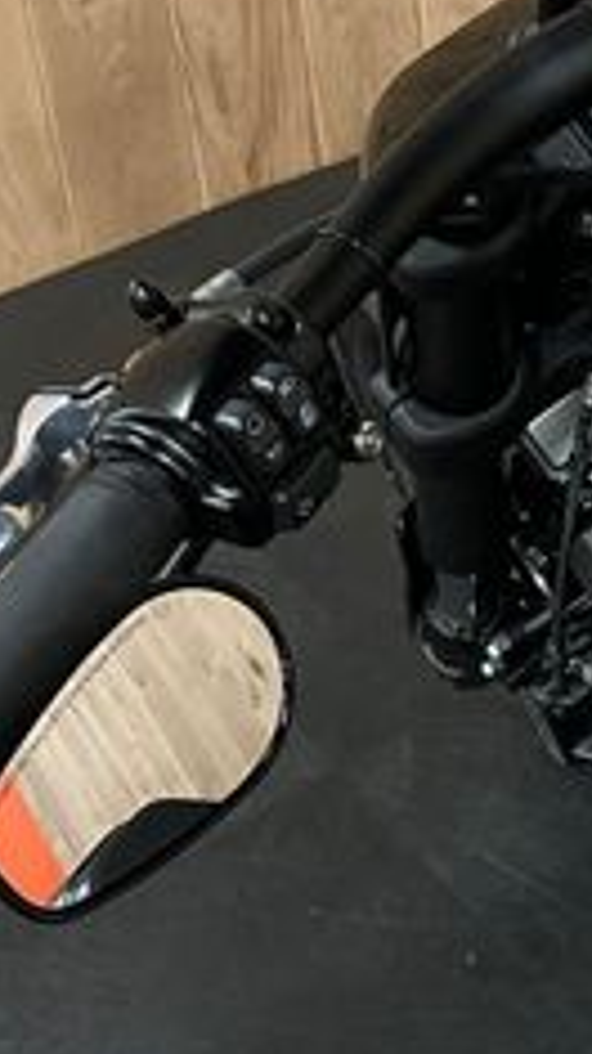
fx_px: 2151
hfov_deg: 15.0
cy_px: 359
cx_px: 740
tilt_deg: -36.0
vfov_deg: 27.4
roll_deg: -0.6
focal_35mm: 77
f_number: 1.6
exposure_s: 1/25
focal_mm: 5.1
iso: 500
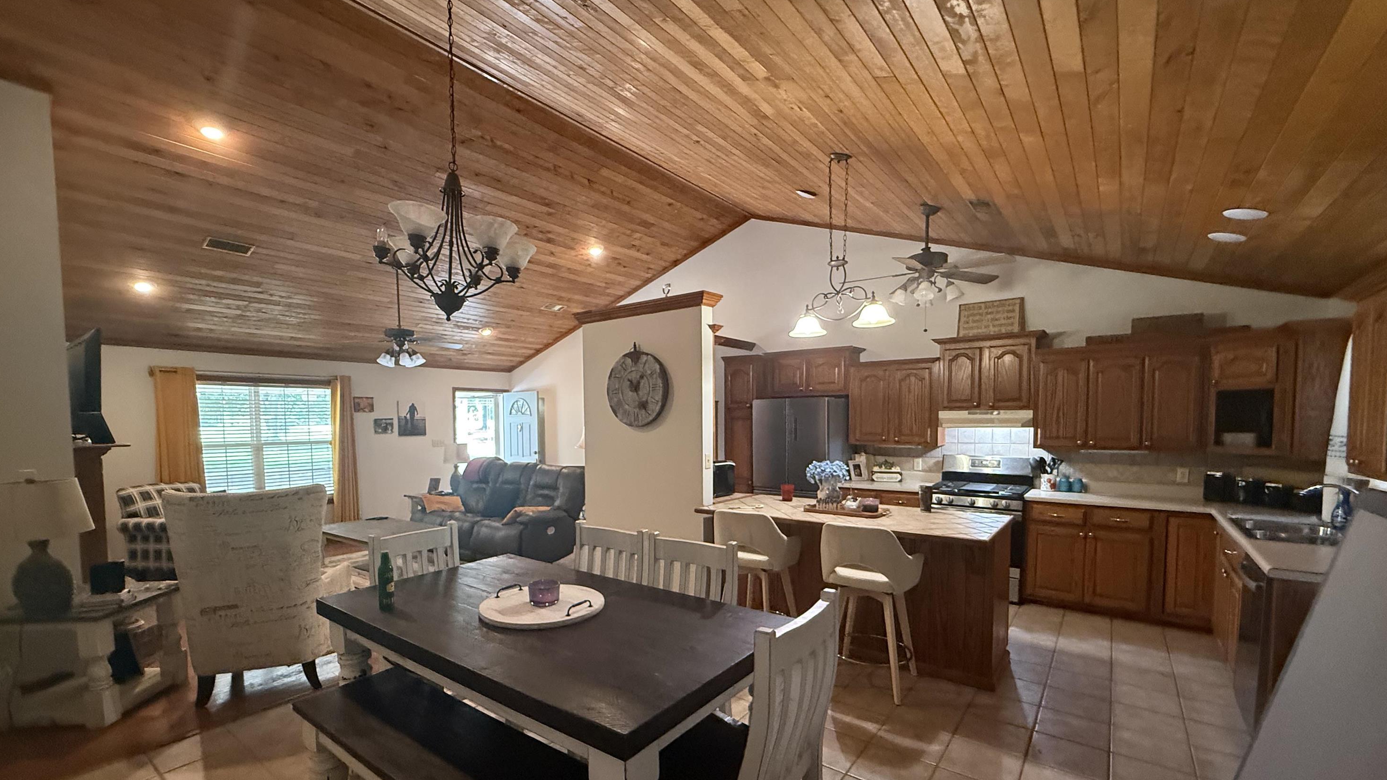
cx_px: 678
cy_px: 449
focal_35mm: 16
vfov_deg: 66.7
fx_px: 588
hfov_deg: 99.4
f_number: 2.2
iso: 640
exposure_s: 1/60
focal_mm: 2.22
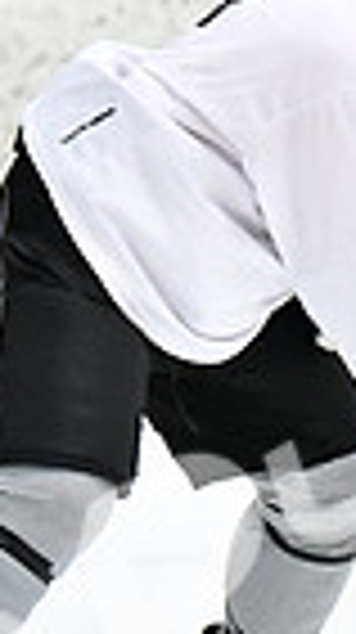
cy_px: 429
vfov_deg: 3.0
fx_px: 12220
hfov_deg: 1.7
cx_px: 351
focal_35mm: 726
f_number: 2.8
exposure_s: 1/1600
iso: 6400
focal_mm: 112
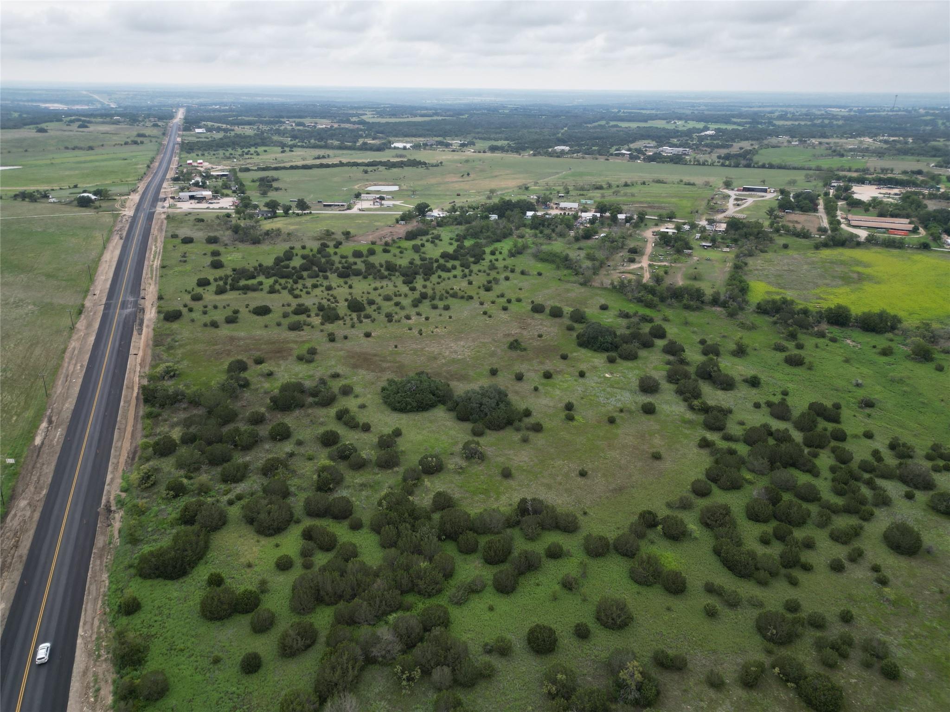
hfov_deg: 71.6
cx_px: 475
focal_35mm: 24
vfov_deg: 56.8
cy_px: 356
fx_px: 659
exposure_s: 1/1000
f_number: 1.7
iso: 200
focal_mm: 6.72
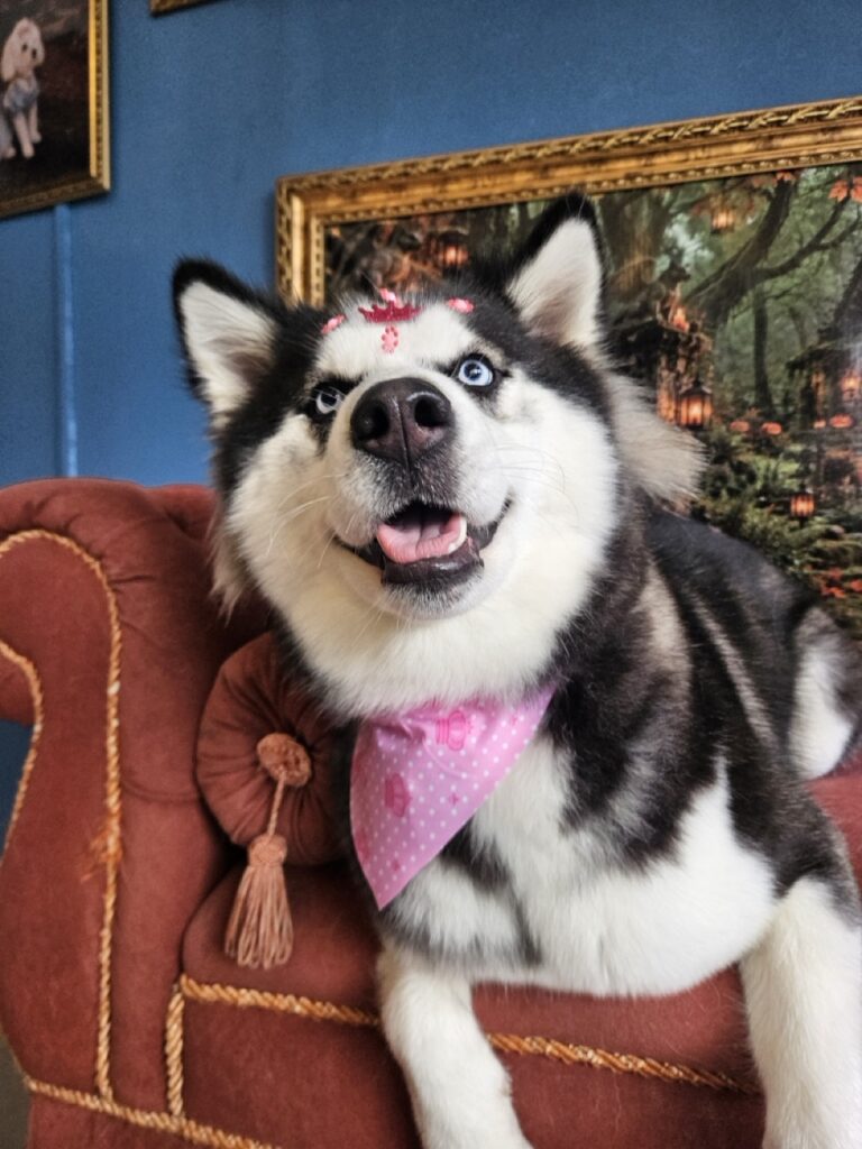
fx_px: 764
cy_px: 574
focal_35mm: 23
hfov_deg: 58.9
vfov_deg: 73.9
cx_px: 431
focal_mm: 5.4
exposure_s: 1/359
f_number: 1.8
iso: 100
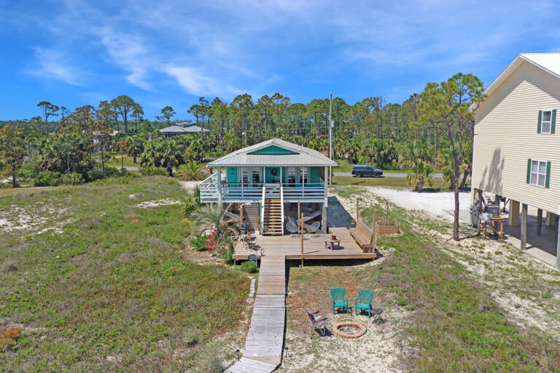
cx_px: 280
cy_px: 186
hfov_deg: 65.5
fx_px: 436
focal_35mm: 28
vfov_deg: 46.4
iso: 100
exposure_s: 1/500
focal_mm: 10.26
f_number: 5.6
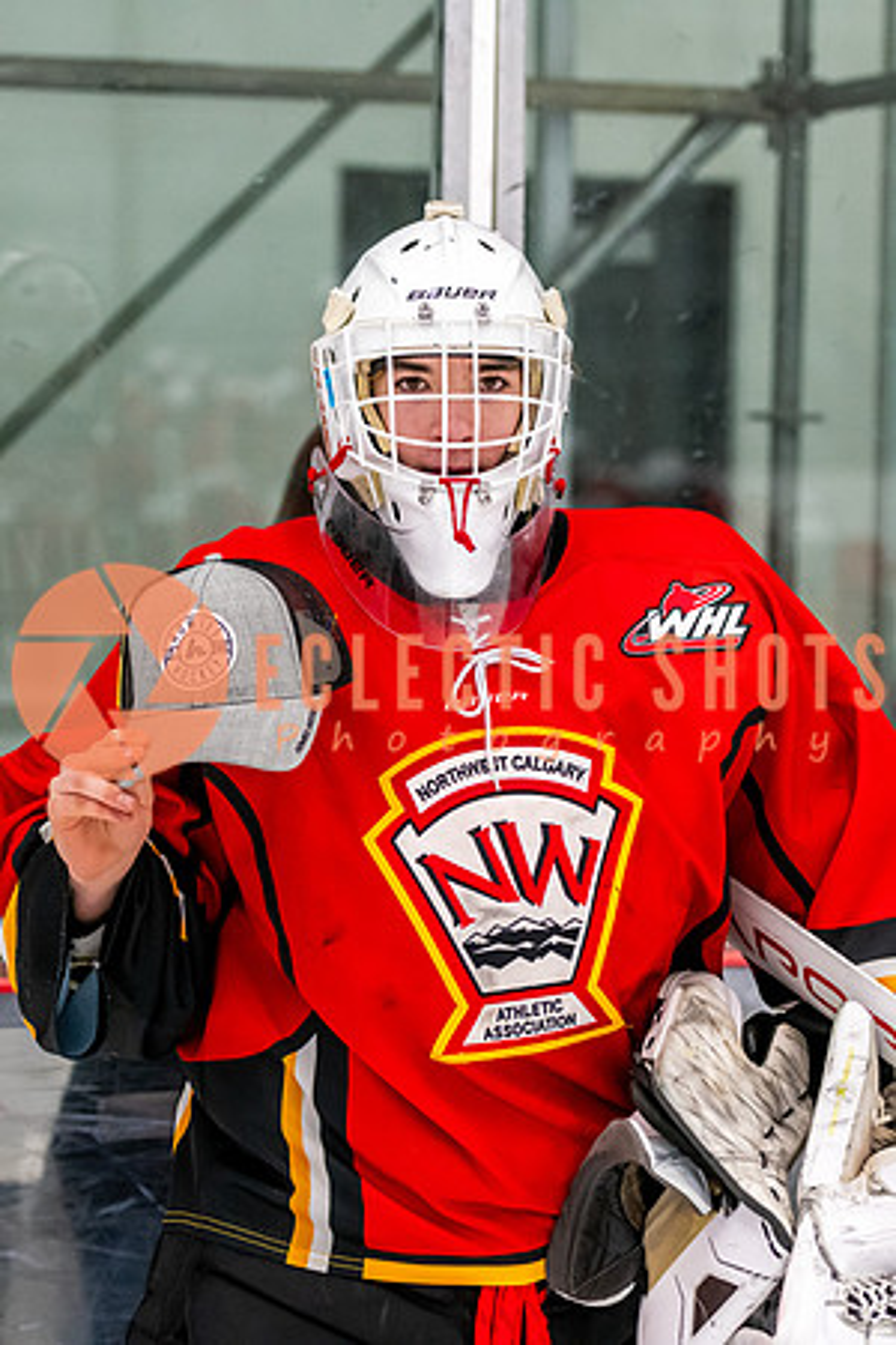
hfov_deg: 13.0
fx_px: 3920
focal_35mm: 105
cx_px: 477
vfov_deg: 19.5
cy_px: 672
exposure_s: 1/800
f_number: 2.8
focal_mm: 70
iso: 3200
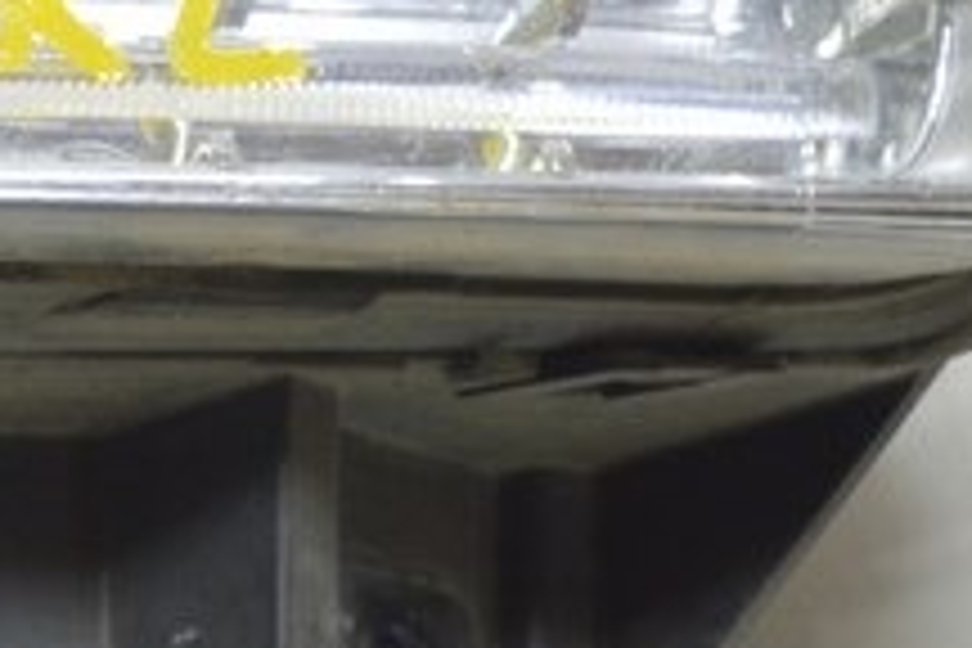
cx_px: -868
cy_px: -128
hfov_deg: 10.4
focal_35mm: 185
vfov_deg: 7.4
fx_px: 4995
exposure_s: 1/20
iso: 400
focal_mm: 26
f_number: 5.6
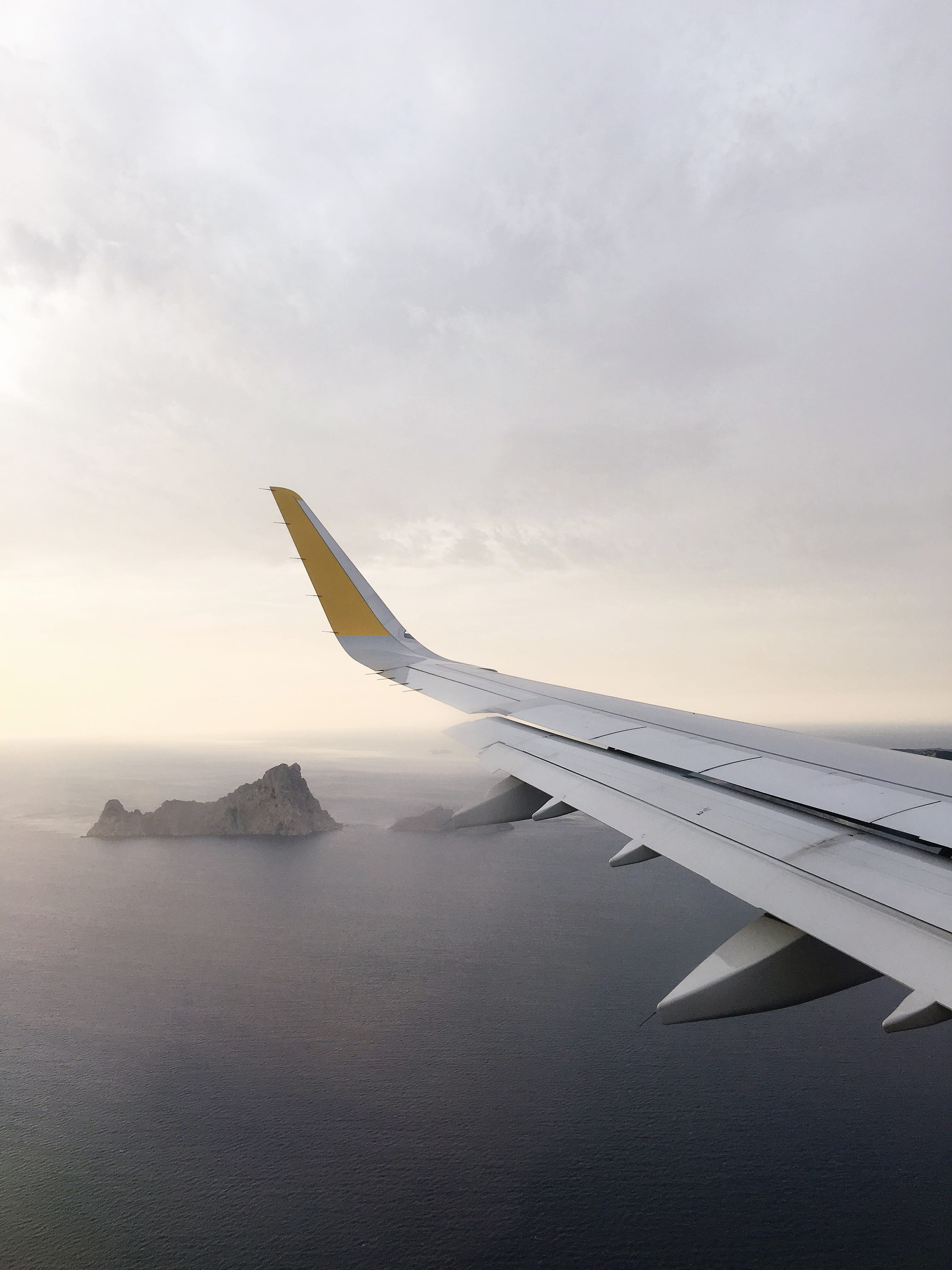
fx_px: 1063
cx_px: 476
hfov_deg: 48.2
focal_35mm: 29
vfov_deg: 61.7
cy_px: 635
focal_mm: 4.15
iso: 25
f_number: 2.2
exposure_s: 1/364
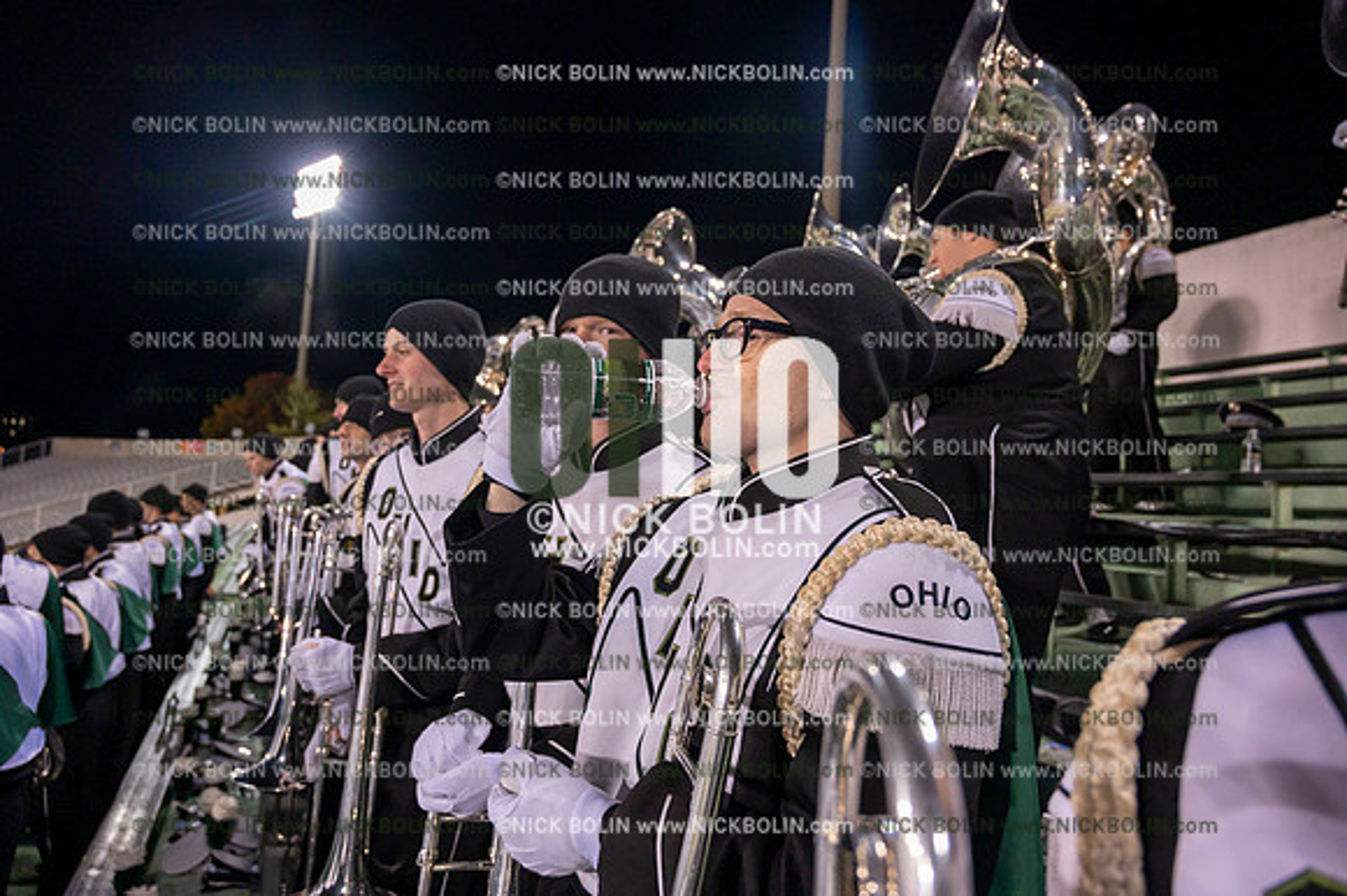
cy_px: 448
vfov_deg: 53.1
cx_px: 674
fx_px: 897
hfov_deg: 73.8
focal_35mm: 24
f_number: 4.5
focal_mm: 24
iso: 5000
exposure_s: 1/640
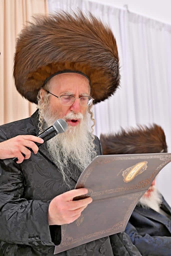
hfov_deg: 25.1
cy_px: 128
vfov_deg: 36.9
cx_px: 86
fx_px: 385
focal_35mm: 54
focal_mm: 54
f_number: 4
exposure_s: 1/200
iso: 640
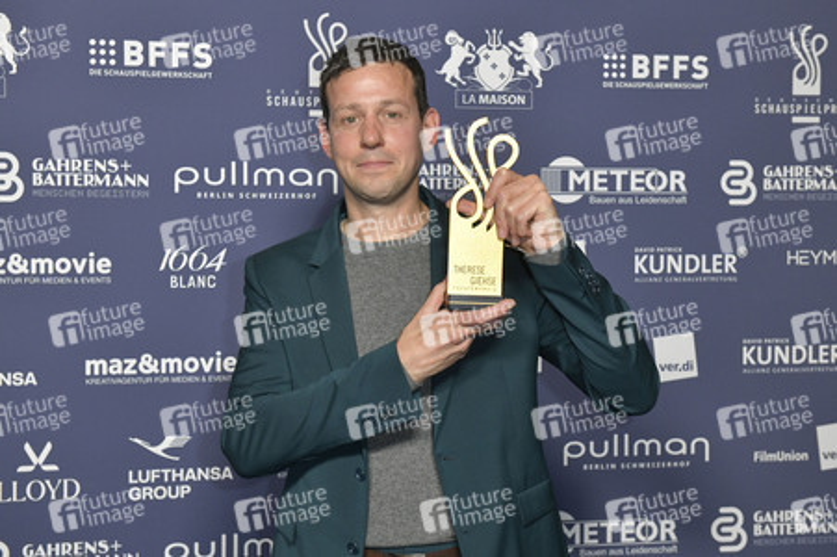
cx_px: 418
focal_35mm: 56
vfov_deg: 24.2
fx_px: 1301
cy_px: 278
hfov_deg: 35.7
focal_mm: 56
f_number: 6.3
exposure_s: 1/250
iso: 2000
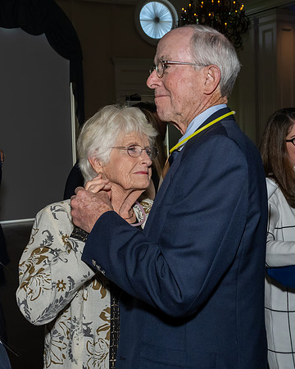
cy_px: 162
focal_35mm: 50
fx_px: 550
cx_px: 168
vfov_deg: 37.0
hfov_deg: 30.0
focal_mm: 20
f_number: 7.1
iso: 1000
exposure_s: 1/250
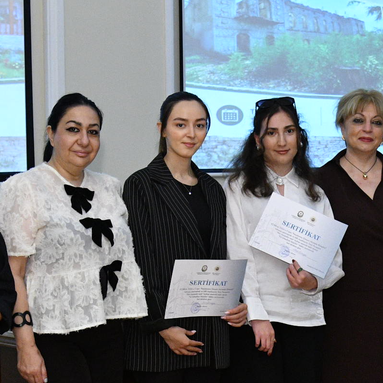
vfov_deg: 16.2
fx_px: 1339
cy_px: 260
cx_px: 338
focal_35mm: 107
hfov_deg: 16.1
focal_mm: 24
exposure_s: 1/160
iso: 2500
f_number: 4
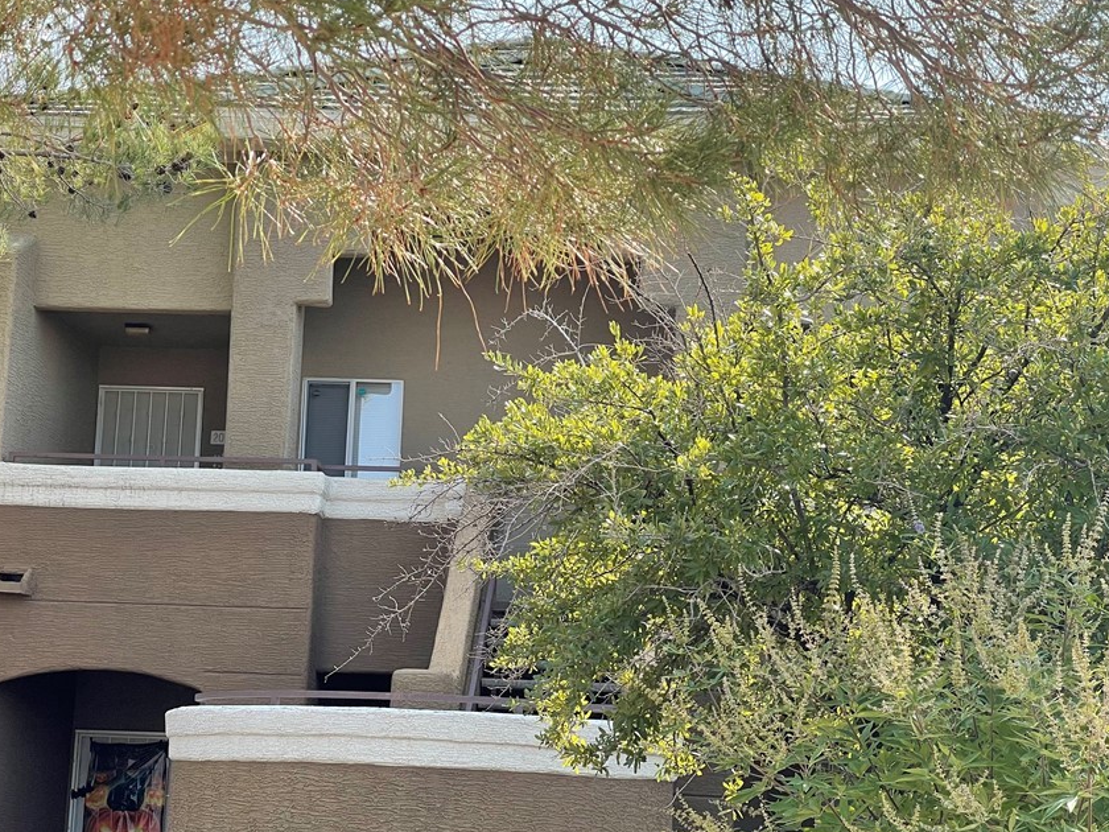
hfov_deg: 25.0
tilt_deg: +9.1
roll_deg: -3.3
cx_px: 449
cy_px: 465
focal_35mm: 78
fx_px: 2499
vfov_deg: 18.9
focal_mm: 7.5
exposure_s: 1/345
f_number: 2.2
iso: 20
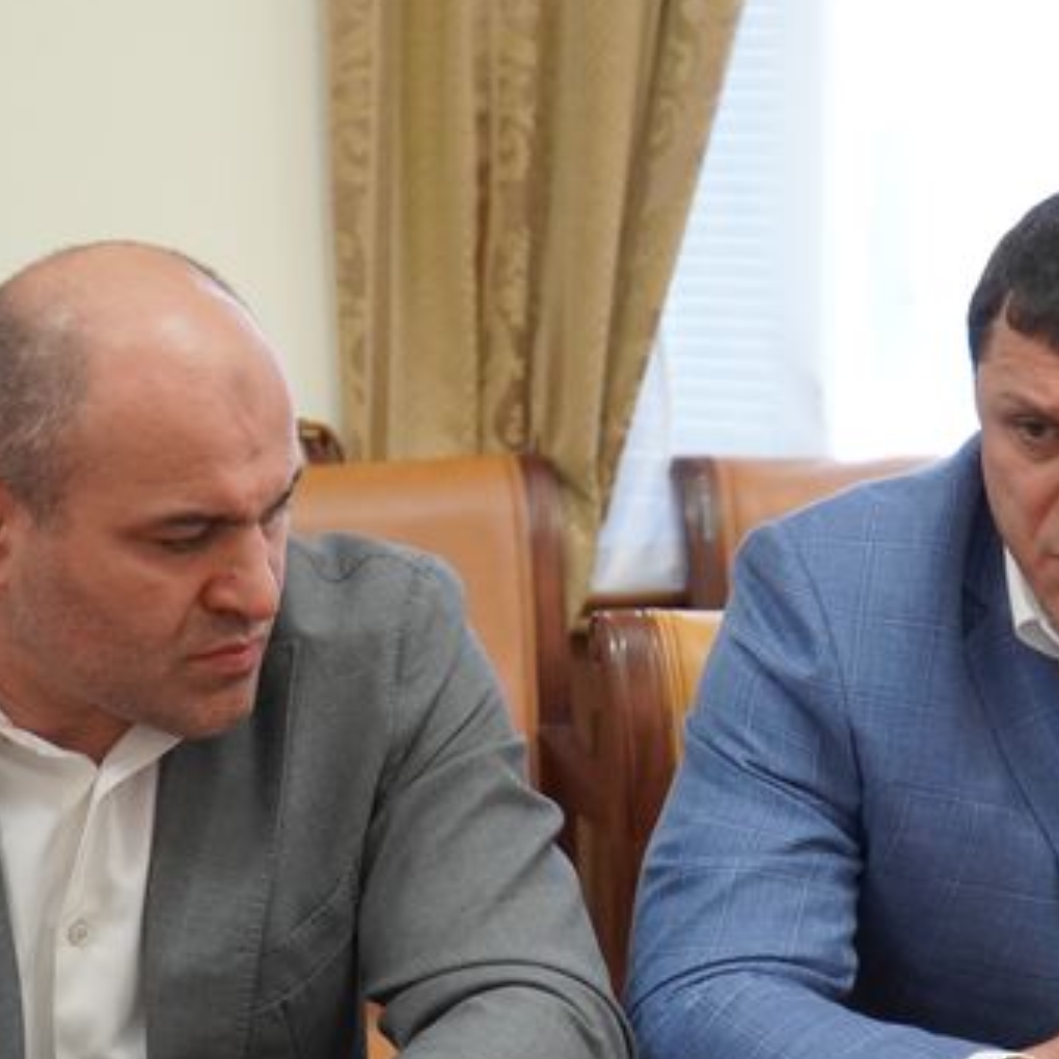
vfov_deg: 17.5
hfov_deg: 17.5
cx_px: 685
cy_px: 662
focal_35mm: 99
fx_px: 3427
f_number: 4
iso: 2000
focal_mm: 33
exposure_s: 1/160
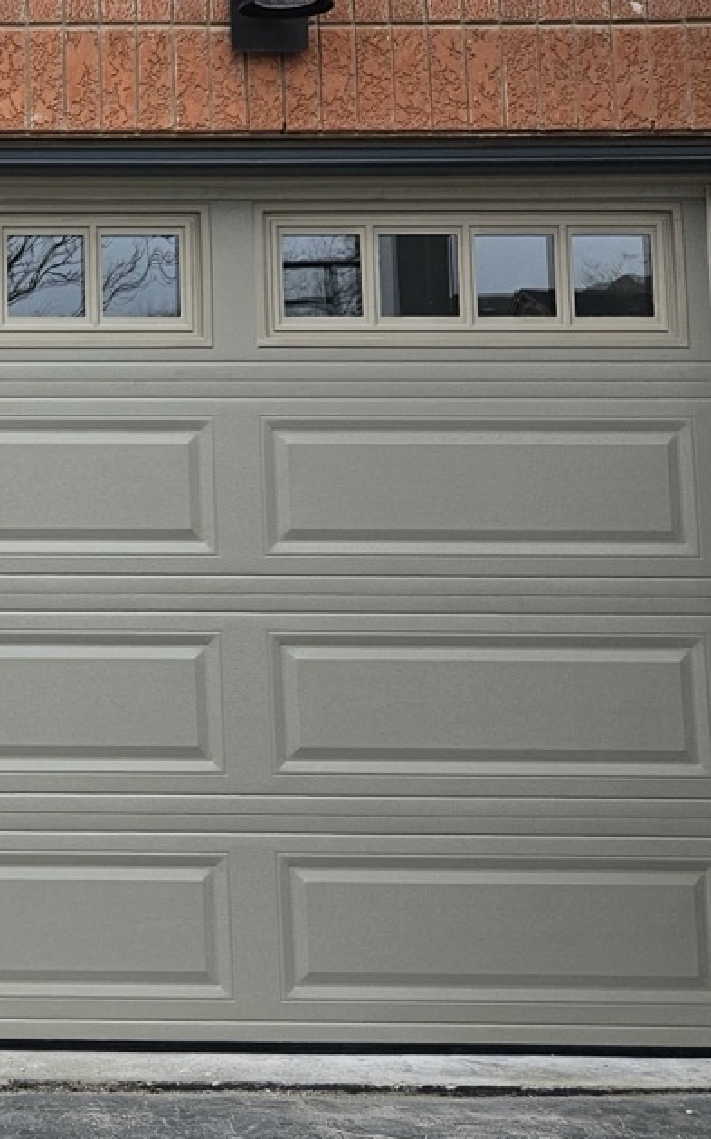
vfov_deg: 32.6
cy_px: 337
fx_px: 1923
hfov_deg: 18.7
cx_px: -333
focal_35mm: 62
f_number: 1.8
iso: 40
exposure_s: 1/485
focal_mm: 5.4
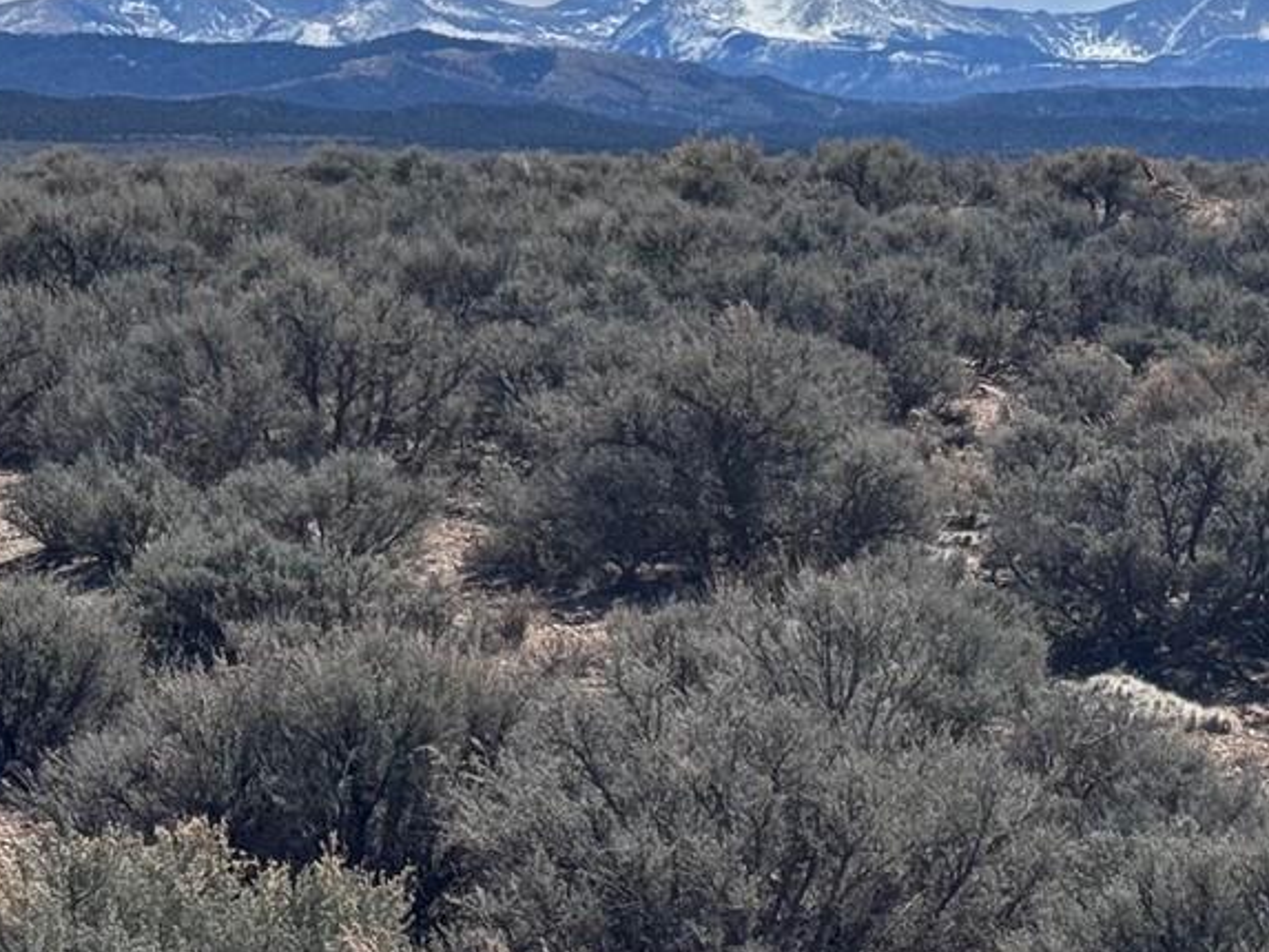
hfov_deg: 14.6
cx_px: 1030
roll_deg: +0.4
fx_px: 4913
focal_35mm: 134
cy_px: 359
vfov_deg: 11.1
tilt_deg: -1.5
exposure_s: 1/10526
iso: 64
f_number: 1.78
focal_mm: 6.76
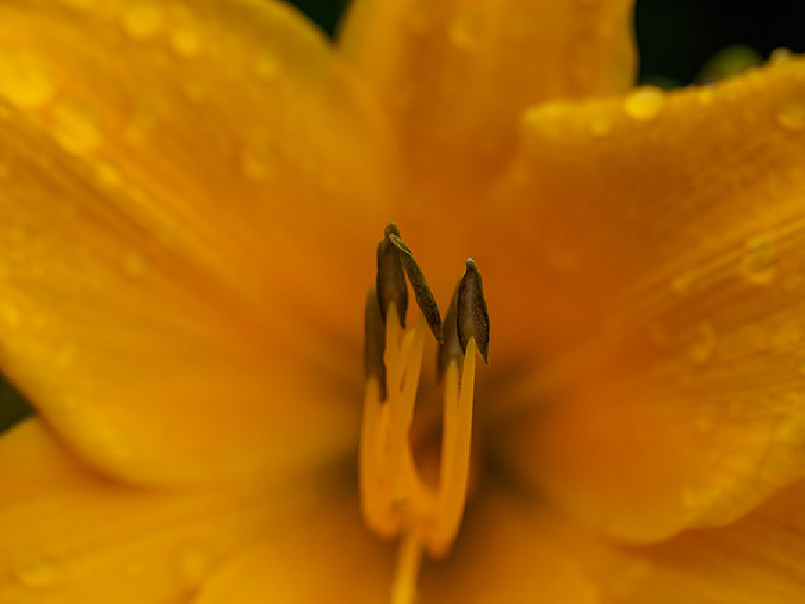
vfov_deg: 12.3
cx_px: 402
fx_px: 2791
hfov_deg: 16.4
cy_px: 302
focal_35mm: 120
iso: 200
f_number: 2.8
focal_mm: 60
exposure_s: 1/800
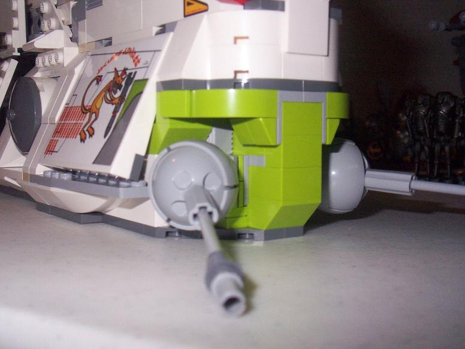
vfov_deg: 29.7
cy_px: 174
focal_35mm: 49
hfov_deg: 38.9
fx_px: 658
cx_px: 232
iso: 200
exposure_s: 1/80
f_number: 4
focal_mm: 8
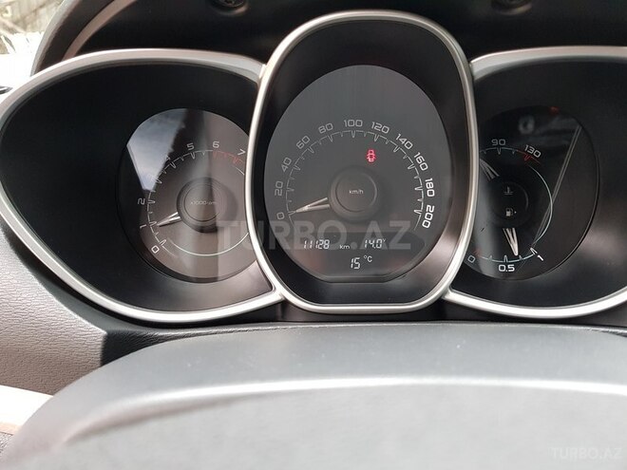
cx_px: 314
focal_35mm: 26
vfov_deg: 53.1
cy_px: 235
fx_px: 471
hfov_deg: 67.3
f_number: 1.7
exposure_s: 1/50
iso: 160
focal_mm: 4.2
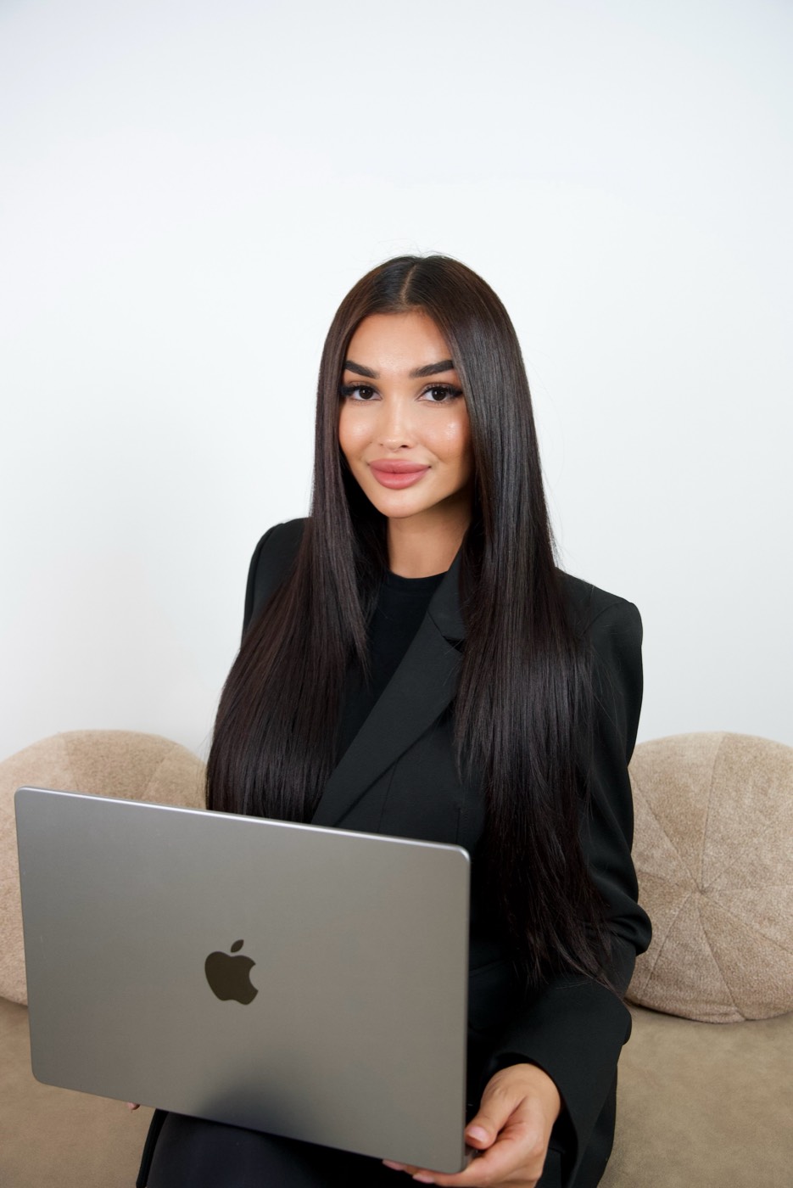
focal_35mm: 34
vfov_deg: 55.8
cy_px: 594
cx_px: 396
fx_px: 1122
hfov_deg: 38.9
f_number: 5
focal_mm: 34
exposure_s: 1/250
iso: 2000
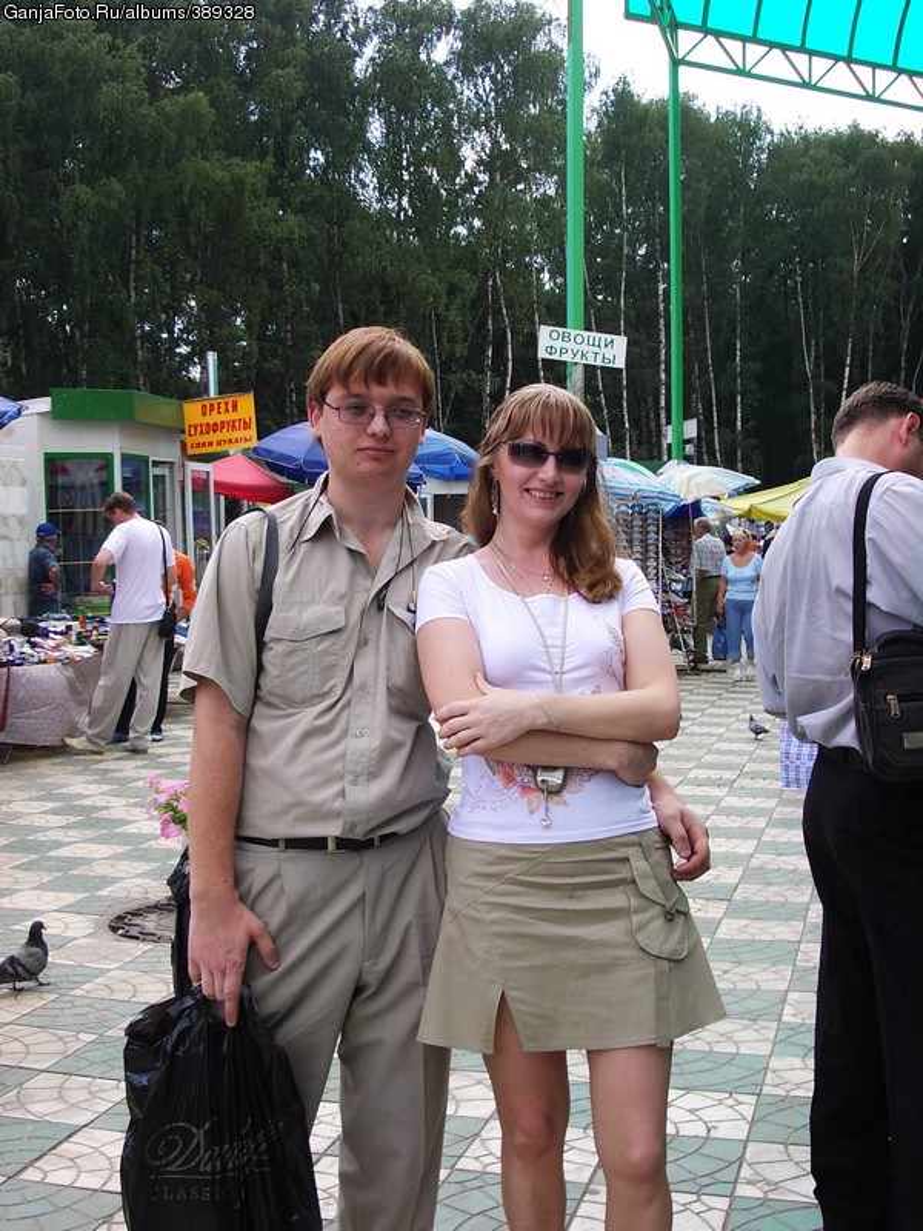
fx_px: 1458
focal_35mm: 41
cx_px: 462
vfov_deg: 45.8
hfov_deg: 35.1
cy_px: 616
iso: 80
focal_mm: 6.8
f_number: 2.8
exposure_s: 1/200
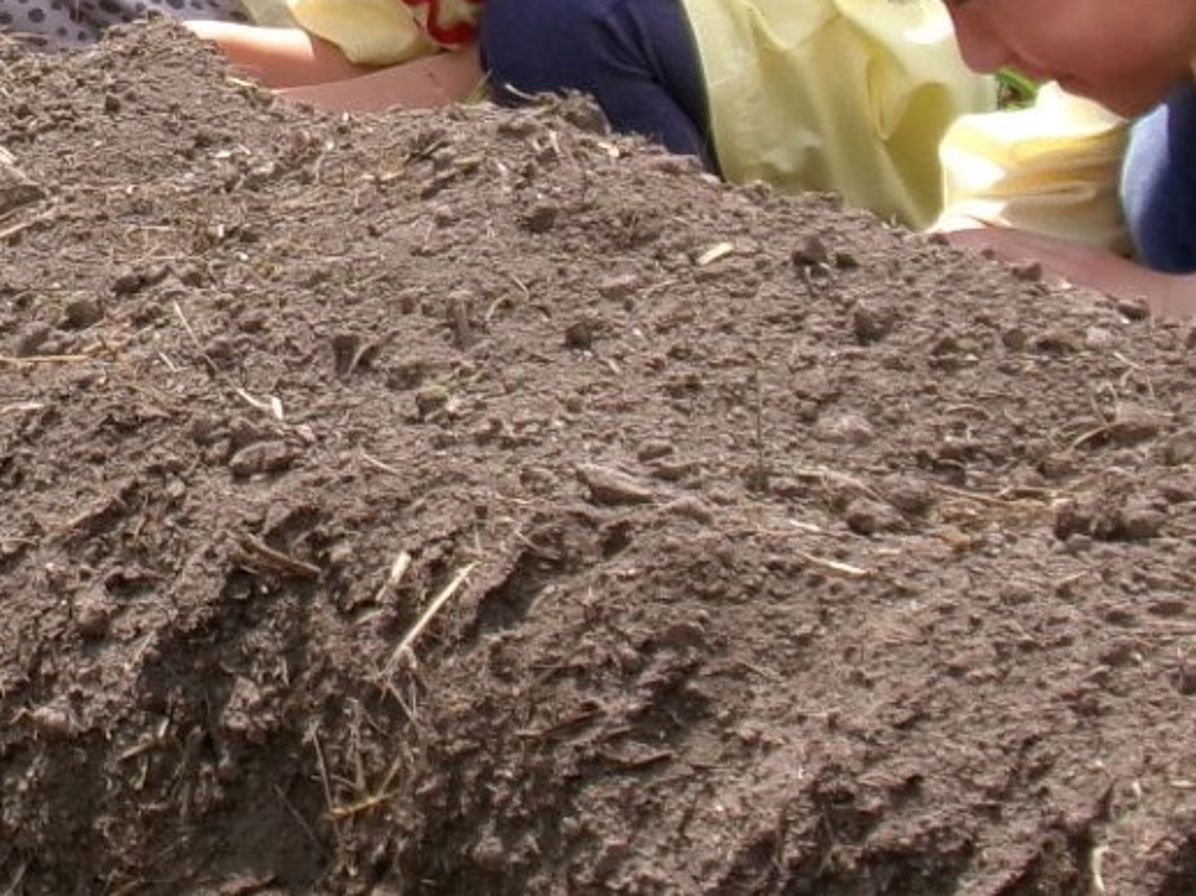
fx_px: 7425
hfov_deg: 9.1
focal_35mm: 215
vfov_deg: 6.9
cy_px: -125
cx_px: -67
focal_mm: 10.3
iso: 100
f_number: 4.4
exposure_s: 1/400
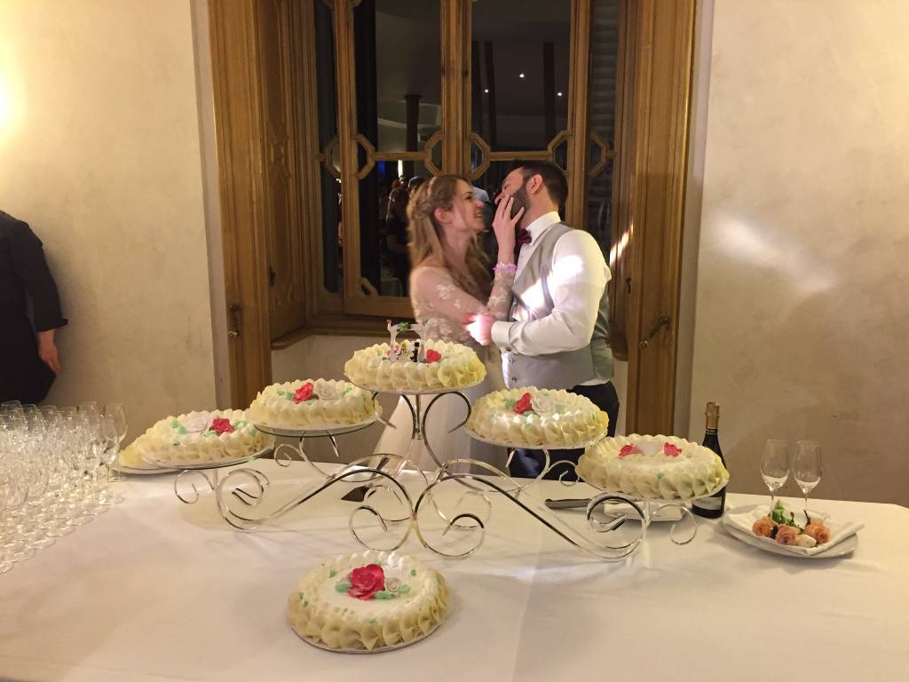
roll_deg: +0.4
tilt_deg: -11.5
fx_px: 762
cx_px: 454
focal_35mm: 29
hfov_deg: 61.7
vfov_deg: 48.2
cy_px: 341
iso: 250
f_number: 2.2
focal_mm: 4.15
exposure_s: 1/33
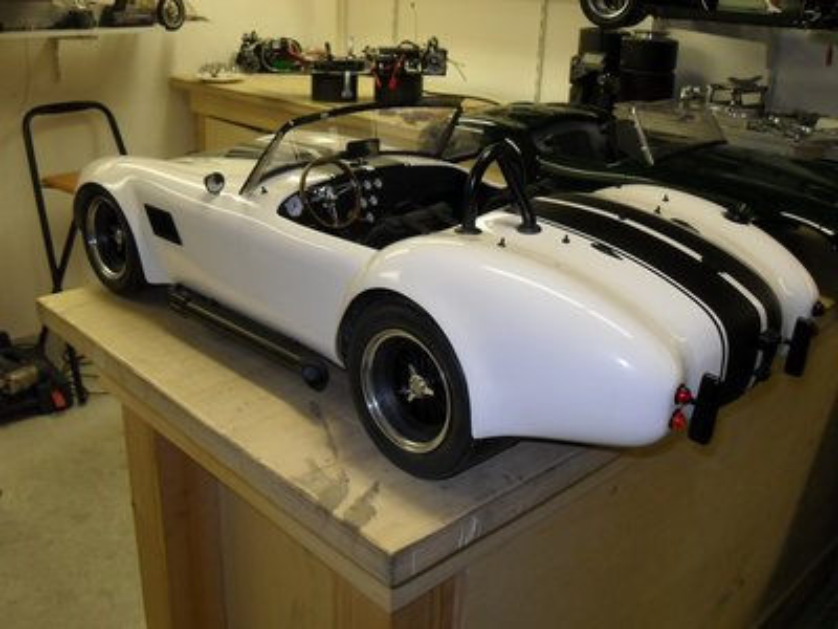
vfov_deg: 40.7
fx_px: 847
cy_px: 314
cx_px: 419
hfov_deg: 52.6
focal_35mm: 35
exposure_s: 1/45
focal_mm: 6.2
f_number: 2.8
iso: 160
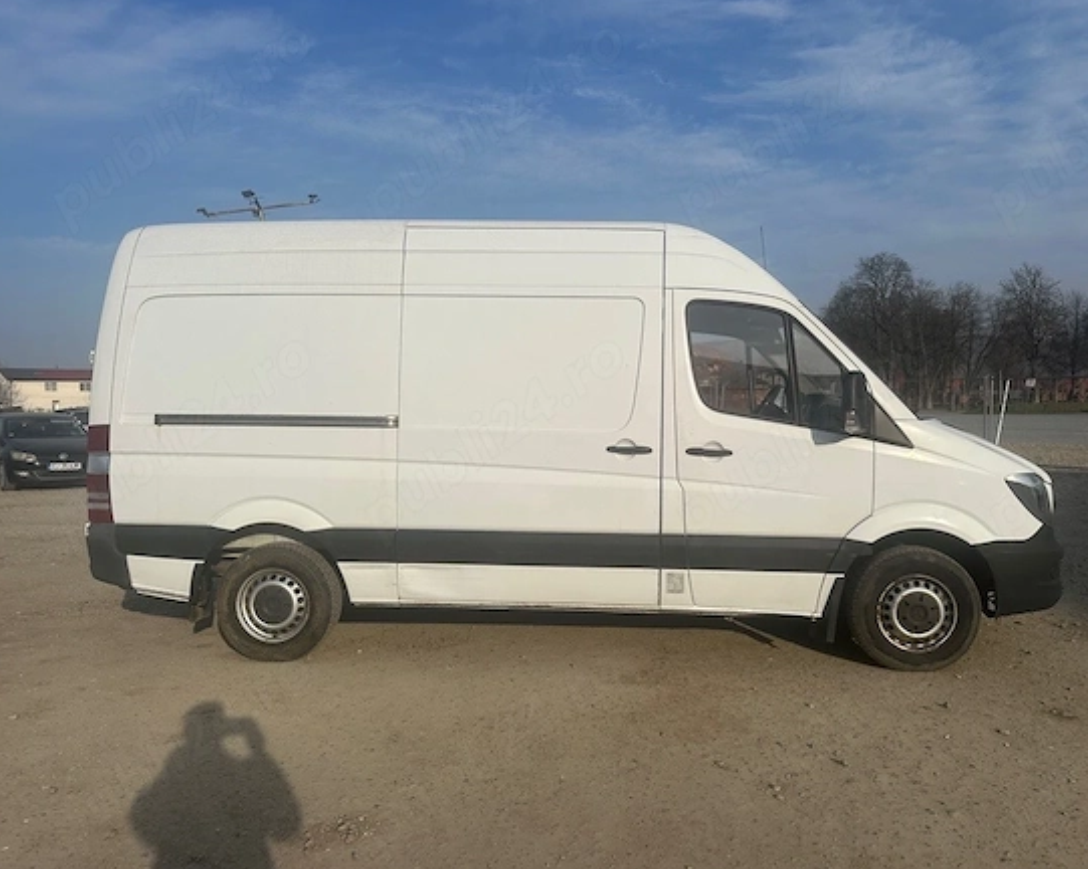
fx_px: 837
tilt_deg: -3.6
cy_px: 447
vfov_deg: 54.9
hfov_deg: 66.0
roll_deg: +0.5
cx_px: 573
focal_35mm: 26
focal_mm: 6.86
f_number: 1.78
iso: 80
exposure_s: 1/9709
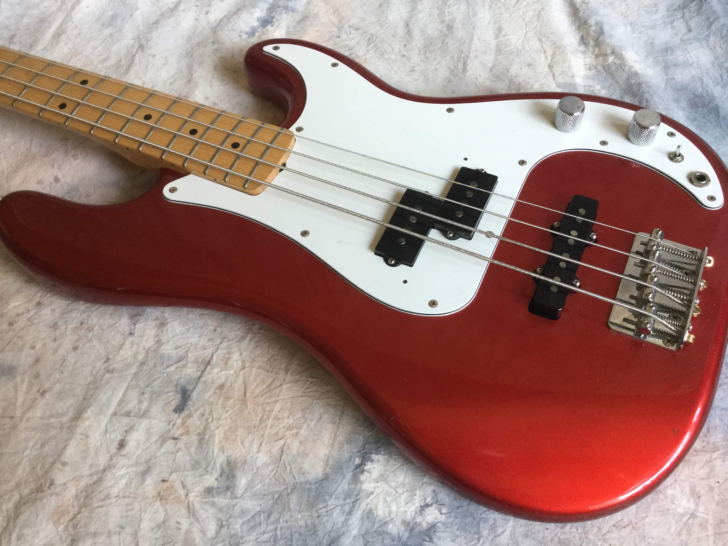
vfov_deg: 43.0
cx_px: 361
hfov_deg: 55.3
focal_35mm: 33
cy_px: 275
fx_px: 694
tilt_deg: -58.0
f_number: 2.4
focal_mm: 3.3
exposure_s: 1/30
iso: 64
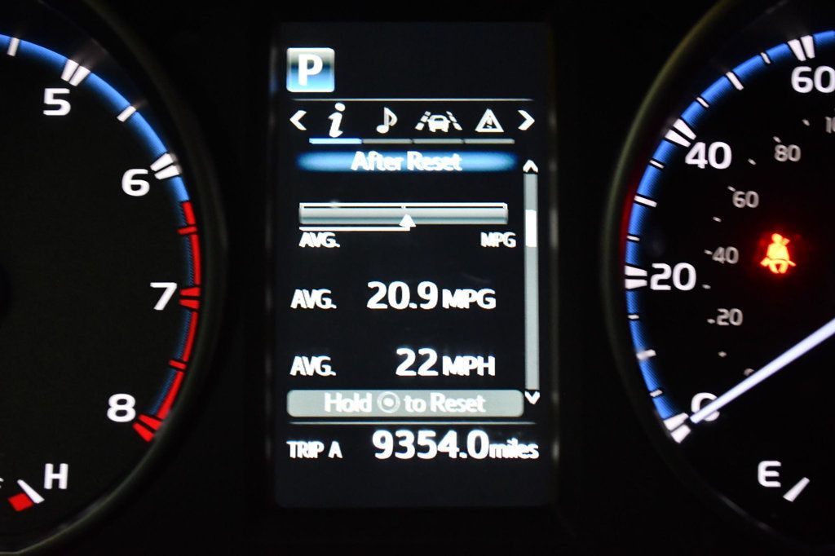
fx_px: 1391
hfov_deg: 33.4
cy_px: 278
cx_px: 418
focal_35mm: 60
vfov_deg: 22.6
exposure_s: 1/60
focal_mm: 40
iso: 5000
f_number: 5.3
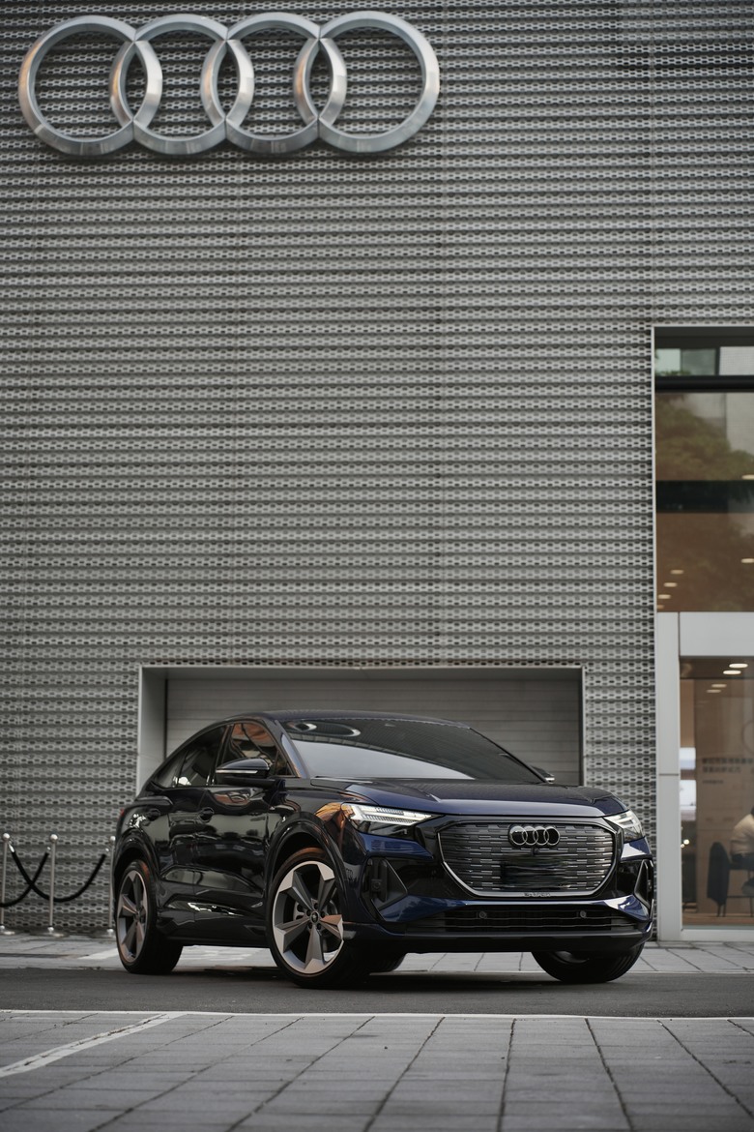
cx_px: 377
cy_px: 566
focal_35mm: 70
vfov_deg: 28.8
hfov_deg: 19.5
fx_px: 2199
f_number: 2.8
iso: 100
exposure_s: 1/400
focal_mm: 70
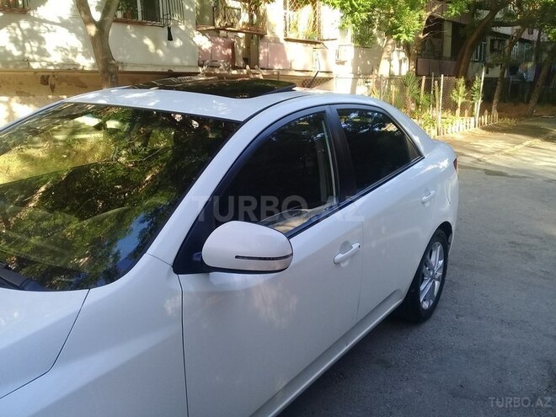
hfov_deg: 58.4
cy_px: 208
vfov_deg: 45.4
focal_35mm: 31
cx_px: 278
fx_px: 498
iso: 50
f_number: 2.2
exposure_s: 1/155
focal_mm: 3.3
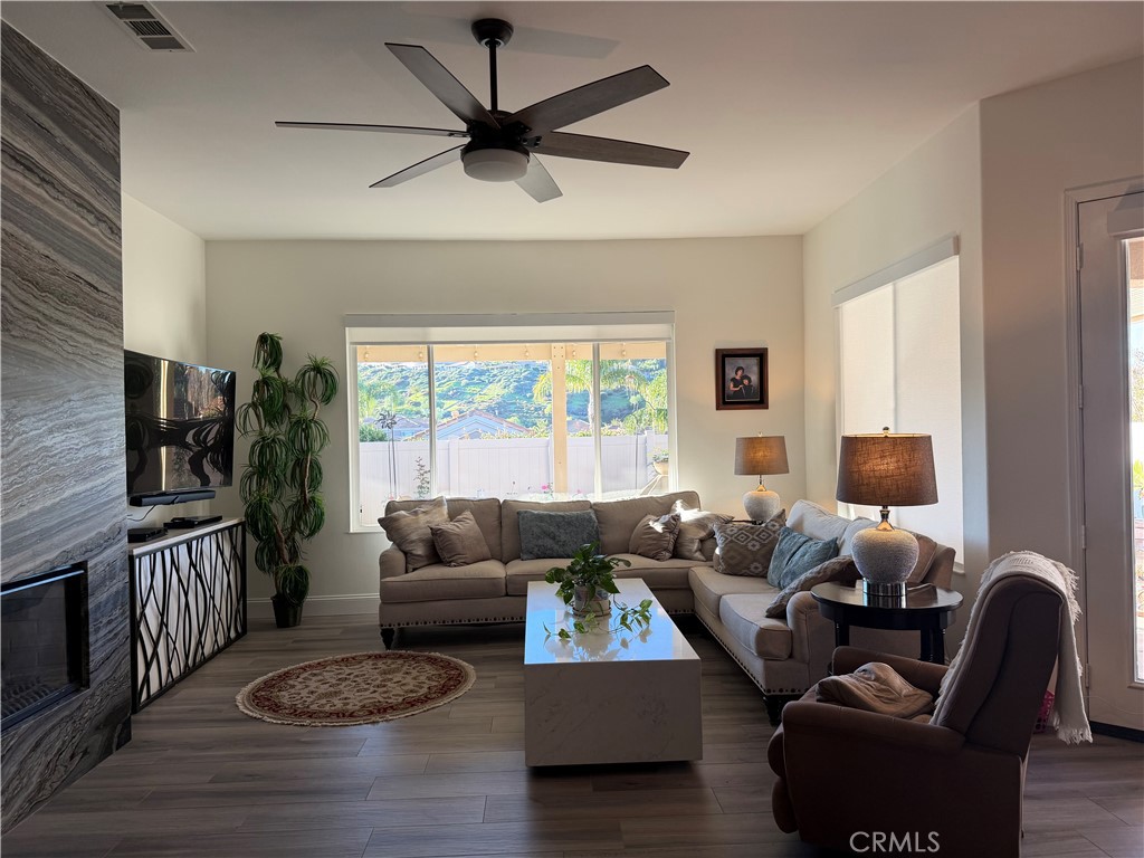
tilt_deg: +0.2
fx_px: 793
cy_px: 429
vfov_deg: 56.8
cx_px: 572
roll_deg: +1.3
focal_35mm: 24
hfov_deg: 71.6
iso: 80
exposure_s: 1/120
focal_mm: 6.76
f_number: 1.78
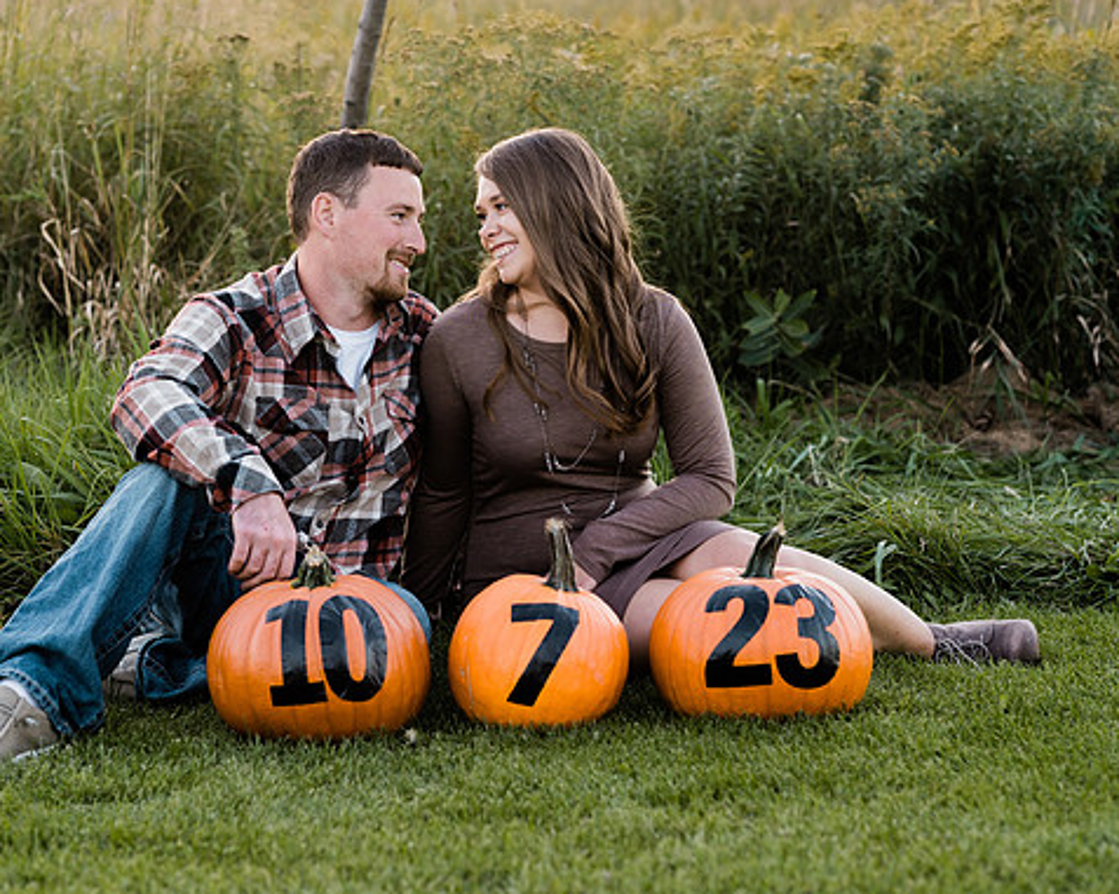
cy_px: 443
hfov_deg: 19.7
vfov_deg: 15.8
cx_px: 450
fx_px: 3210
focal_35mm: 97
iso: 400
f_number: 4.5
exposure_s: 1/250
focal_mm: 85
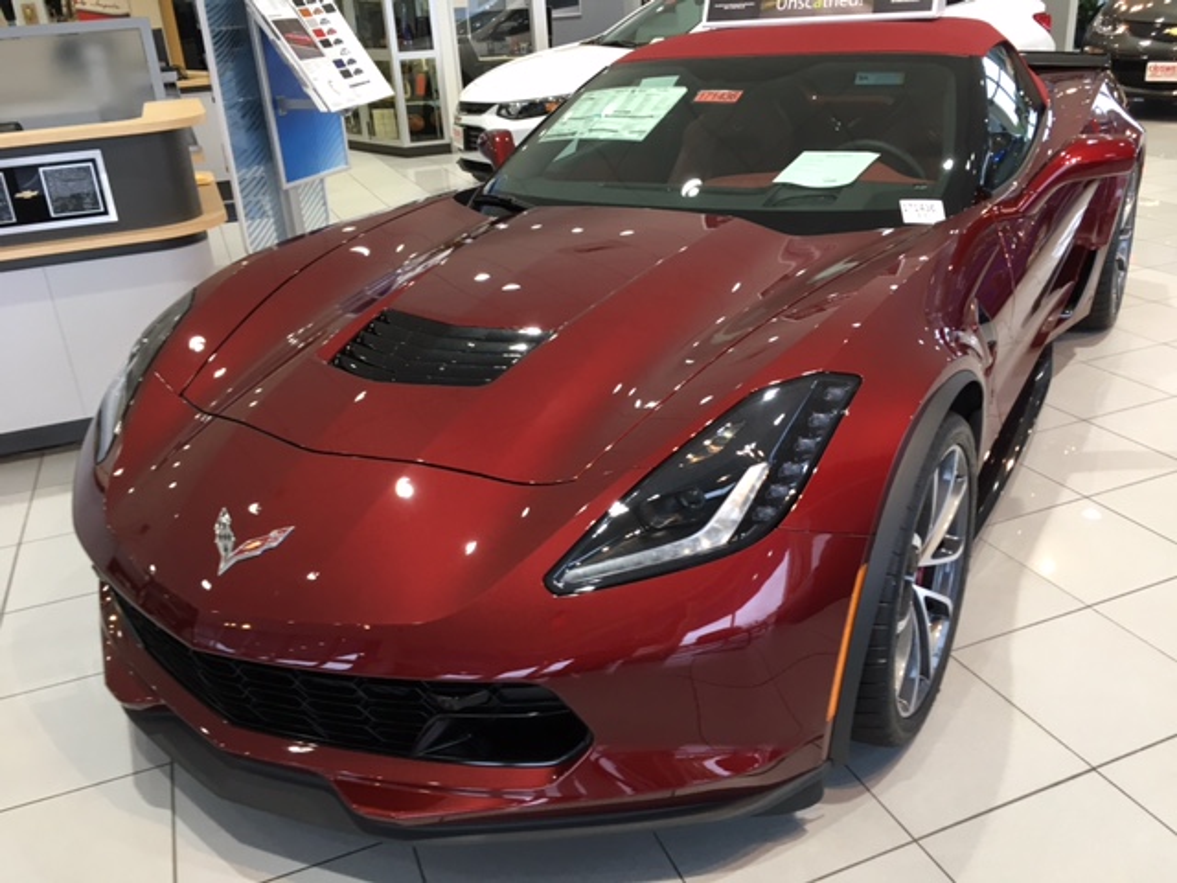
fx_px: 986
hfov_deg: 61.7
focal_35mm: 29
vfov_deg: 48.2
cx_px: 588
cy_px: 442
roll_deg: +3.5
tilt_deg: -22.6
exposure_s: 1/30
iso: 80
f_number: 2.2
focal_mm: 4.15
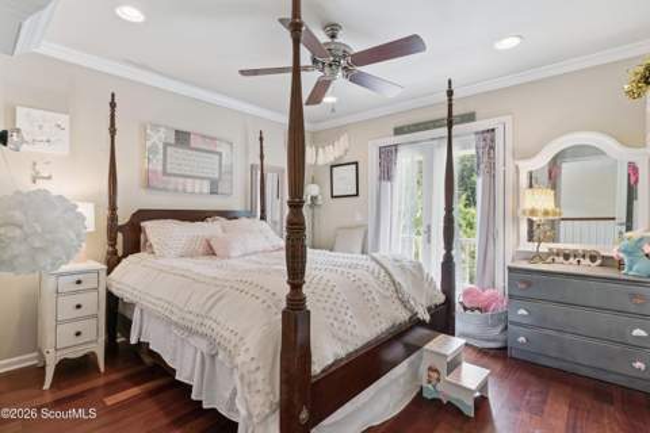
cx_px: 325
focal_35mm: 17
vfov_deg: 70.4
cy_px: 216
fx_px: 307
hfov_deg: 93.3
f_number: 8
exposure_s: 1/4
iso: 250
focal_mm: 17
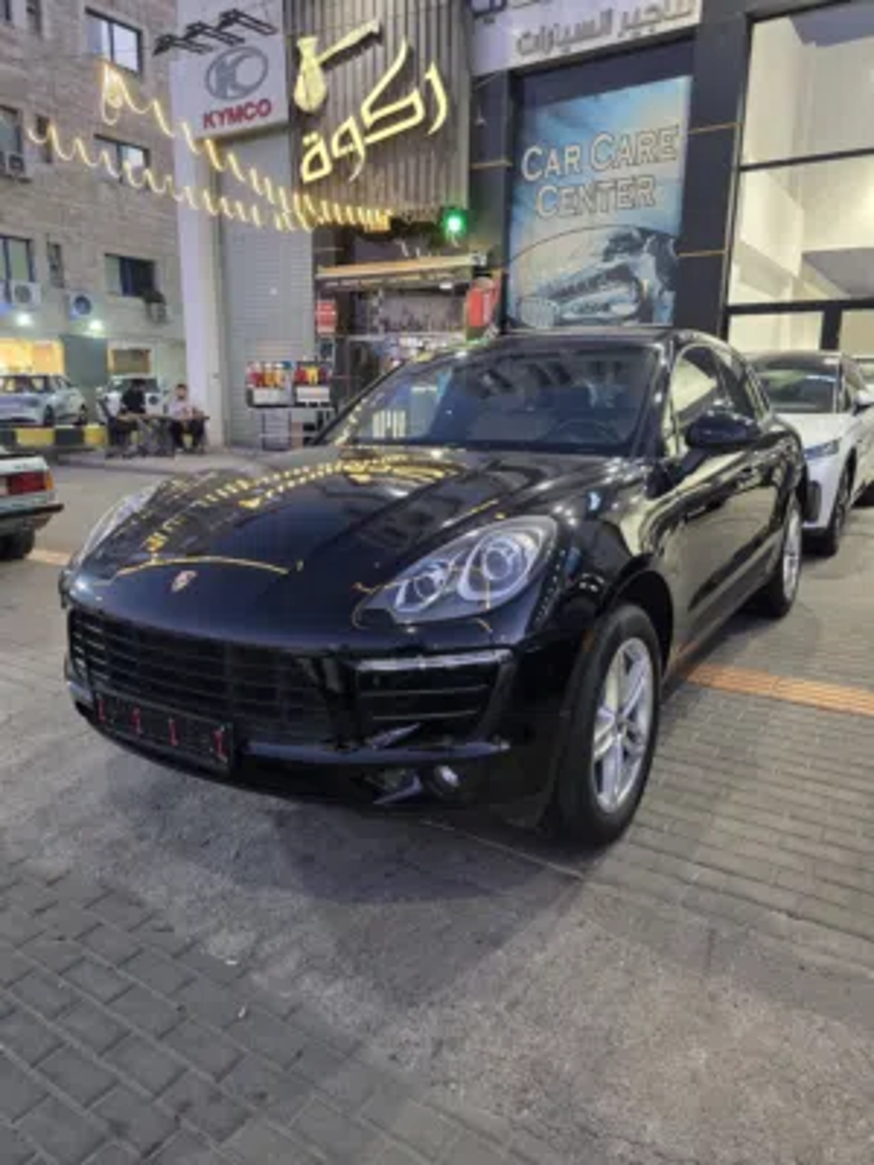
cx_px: 437
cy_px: 582
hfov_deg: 58.9
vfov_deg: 73.9
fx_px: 774
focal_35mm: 23
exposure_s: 1/100
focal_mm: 6.3
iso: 250
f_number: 1.7
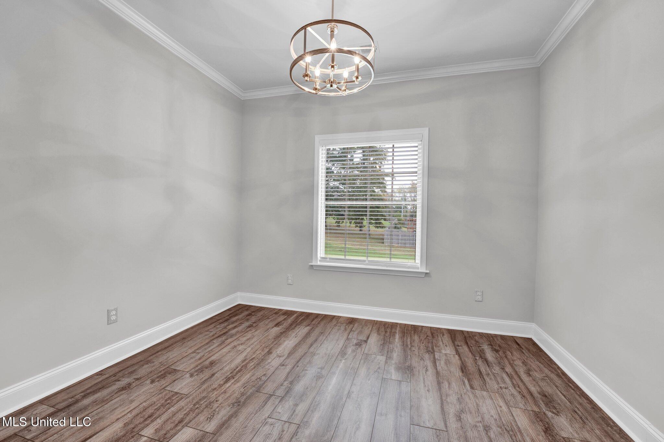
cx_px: 332
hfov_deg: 100.0
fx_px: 278
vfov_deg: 76.9
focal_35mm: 15
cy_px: 221
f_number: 8
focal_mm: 15.1
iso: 400
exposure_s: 1/15
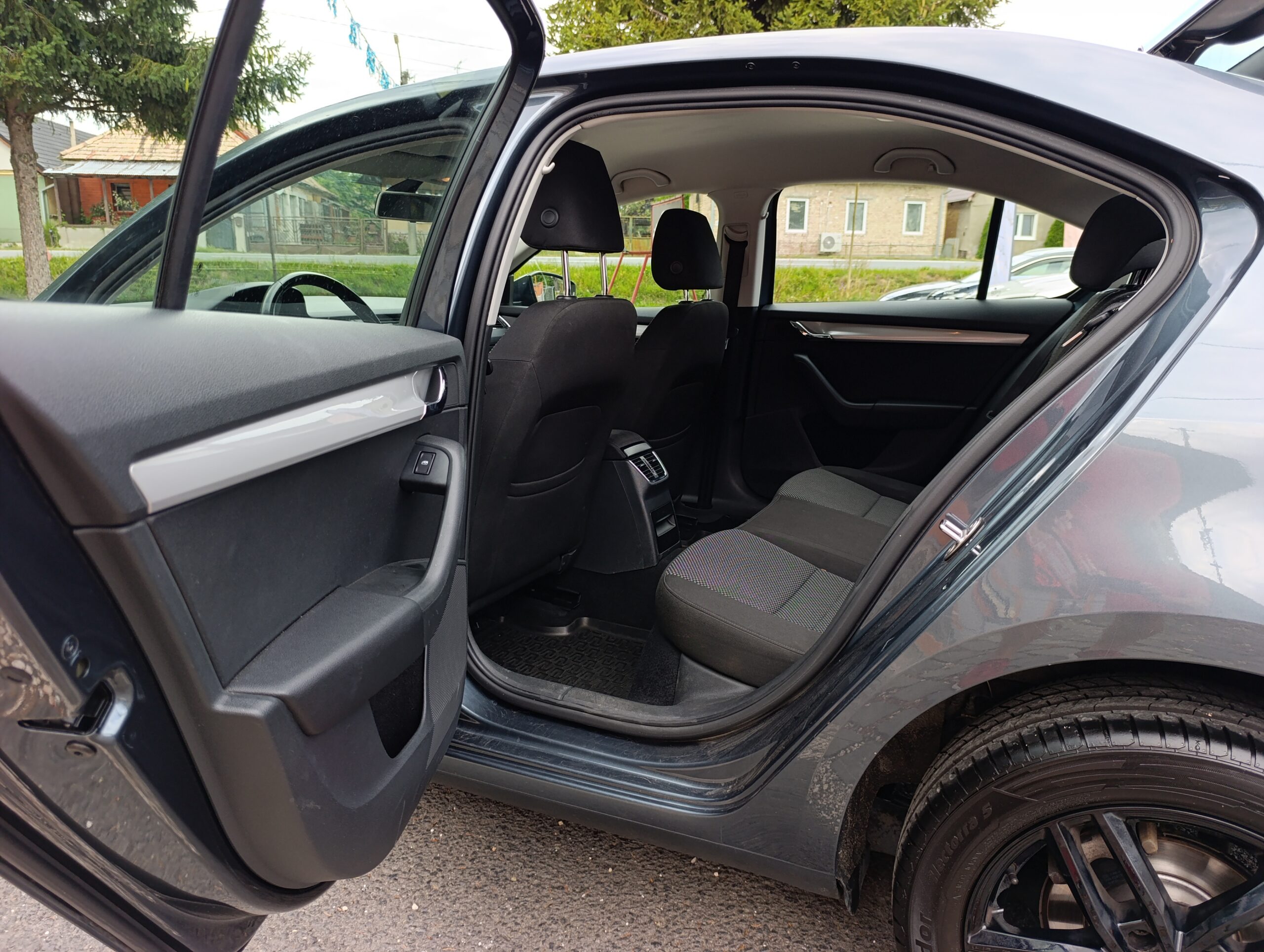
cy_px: 476
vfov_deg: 59.0
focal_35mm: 23
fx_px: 841
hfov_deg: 73.8
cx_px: 632
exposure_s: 1/100
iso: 160
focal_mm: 6.14
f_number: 1.6
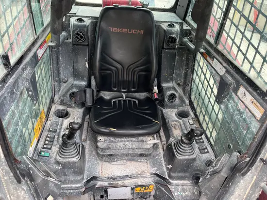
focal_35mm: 26
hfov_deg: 67.3
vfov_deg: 53.1
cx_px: 134
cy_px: 100
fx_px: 201
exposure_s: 1/218
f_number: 1.6
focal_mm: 5.1
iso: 40
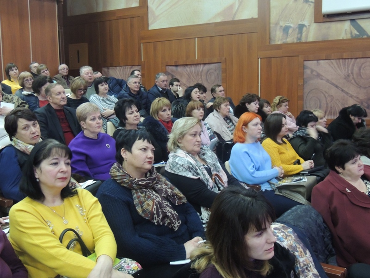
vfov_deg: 40.7
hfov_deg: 52.6
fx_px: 374
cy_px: 139
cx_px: 185
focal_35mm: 35
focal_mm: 6.2
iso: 800
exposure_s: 1/8
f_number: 3.3
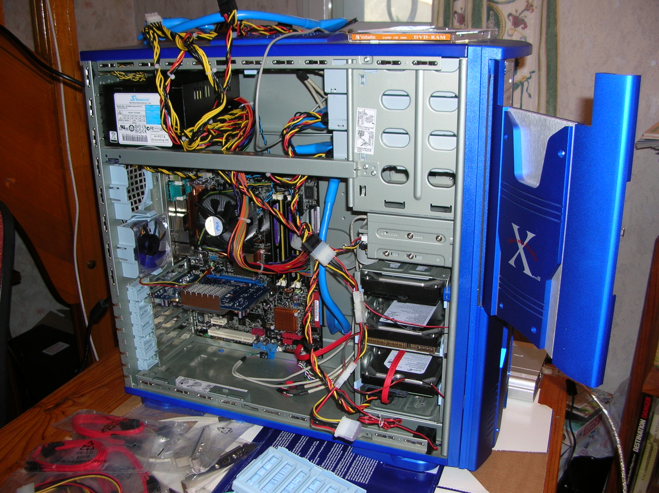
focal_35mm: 35
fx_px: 666
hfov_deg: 52.7
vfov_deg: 40.6
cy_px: 246
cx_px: 330
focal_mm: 5.8
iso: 50
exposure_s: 1/60.1
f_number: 2.8
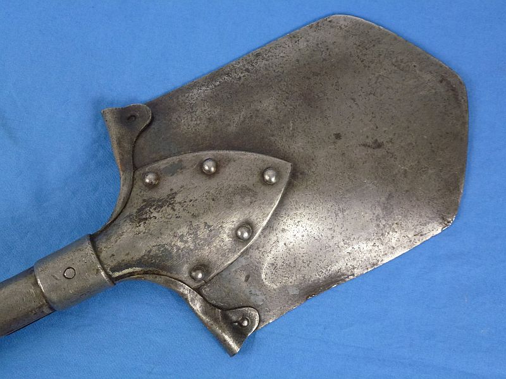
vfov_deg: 35.1
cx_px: 253
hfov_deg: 45.8
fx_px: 599
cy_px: 190
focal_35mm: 41
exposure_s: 1/80
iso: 250
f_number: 3.9
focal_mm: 7.4
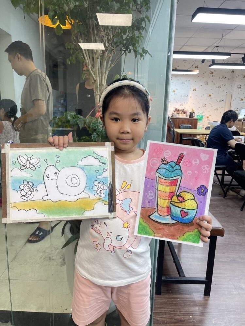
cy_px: 163
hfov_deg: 54.9
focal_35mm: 25
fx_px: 236
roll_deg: -1.9
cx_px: 122
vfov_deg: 69.4
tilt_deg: -12.3
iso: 64
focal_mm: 5.1
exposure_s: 1/100
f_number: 1.6
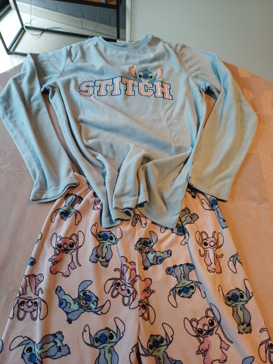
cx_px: 136
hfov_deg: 54.9
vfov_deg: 69.4
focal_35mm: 25
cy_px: 182
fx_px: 263
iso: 125
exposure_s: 1/50
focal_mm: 4.65
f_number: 1.8
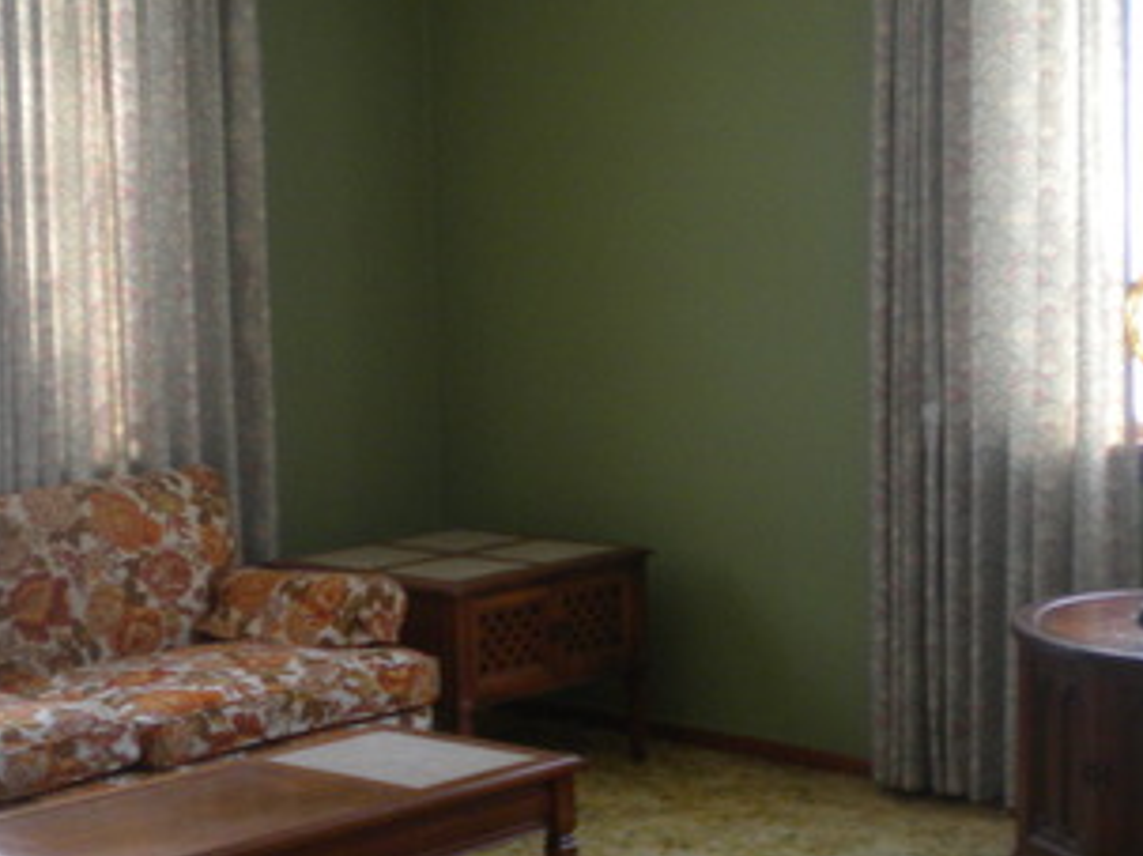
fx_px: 2442
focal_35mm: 74
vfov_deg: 19.9
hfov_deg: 26.3
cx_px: 513
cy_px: 403
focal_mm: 6.3
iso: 187
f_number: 3.1
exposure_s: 1/51.8
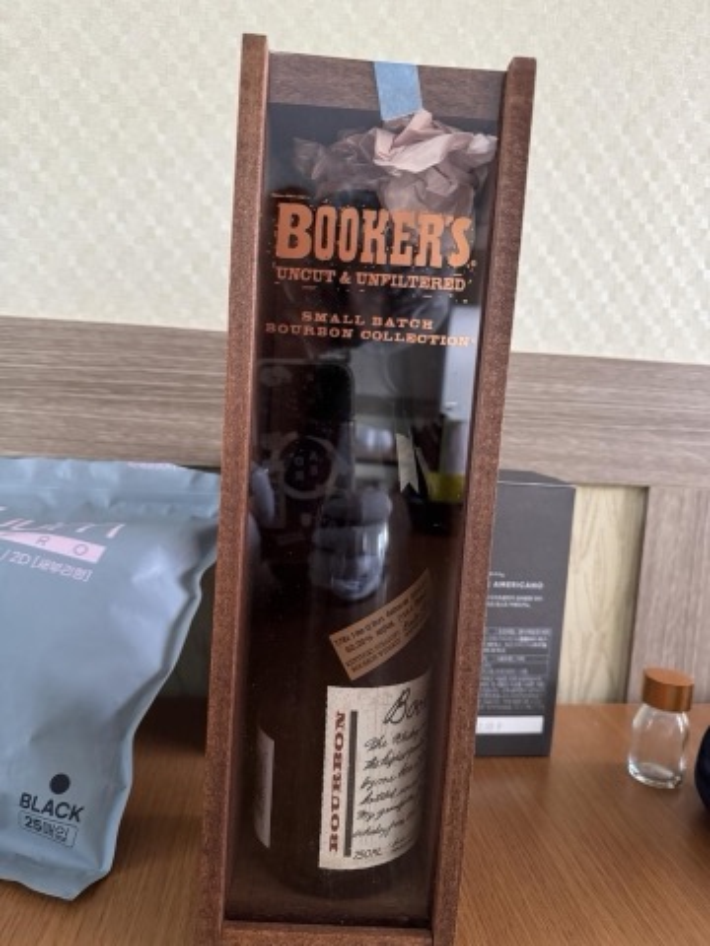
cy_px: 473
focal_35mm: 24
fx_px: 656
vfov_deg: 71.6
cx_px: 355
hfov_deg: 56.8
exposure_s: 1/44
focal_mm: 6.76
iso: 800
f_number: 1.78
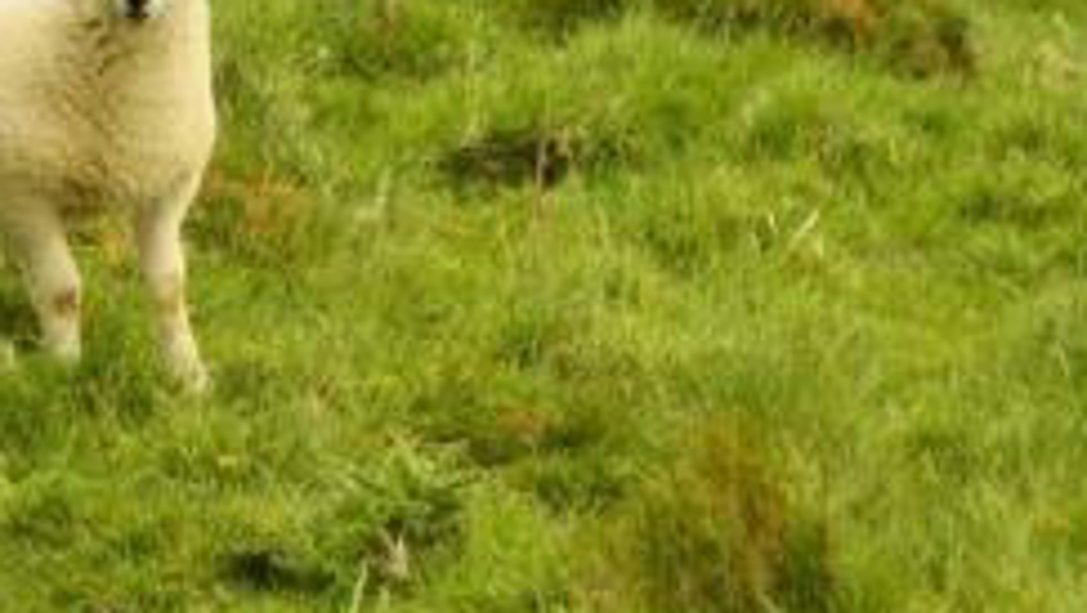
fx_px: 11287
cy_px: -38
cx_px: -76
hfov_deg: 5.5
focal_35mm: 391
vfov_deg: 3.1
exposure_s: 1/800
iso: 200
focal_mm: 95
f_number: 5.3
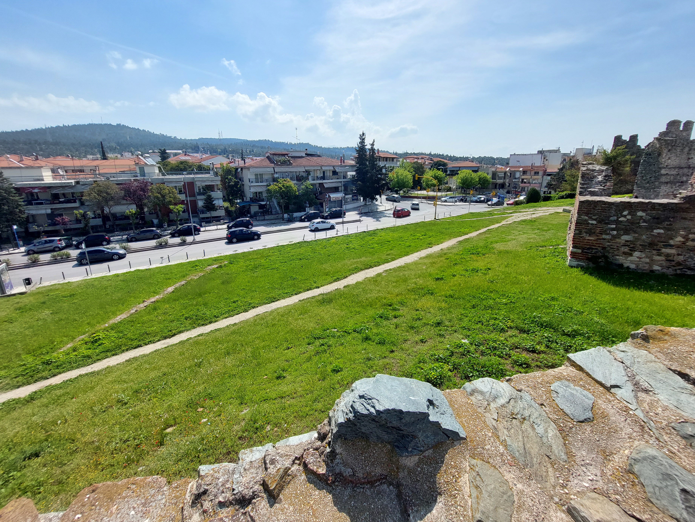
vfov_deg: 85.6
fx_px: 281
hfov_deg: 102.1
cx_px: 342
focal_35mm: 14
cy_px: 250
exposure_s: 1/2440
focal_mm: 1.74
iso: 50
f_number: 2.2
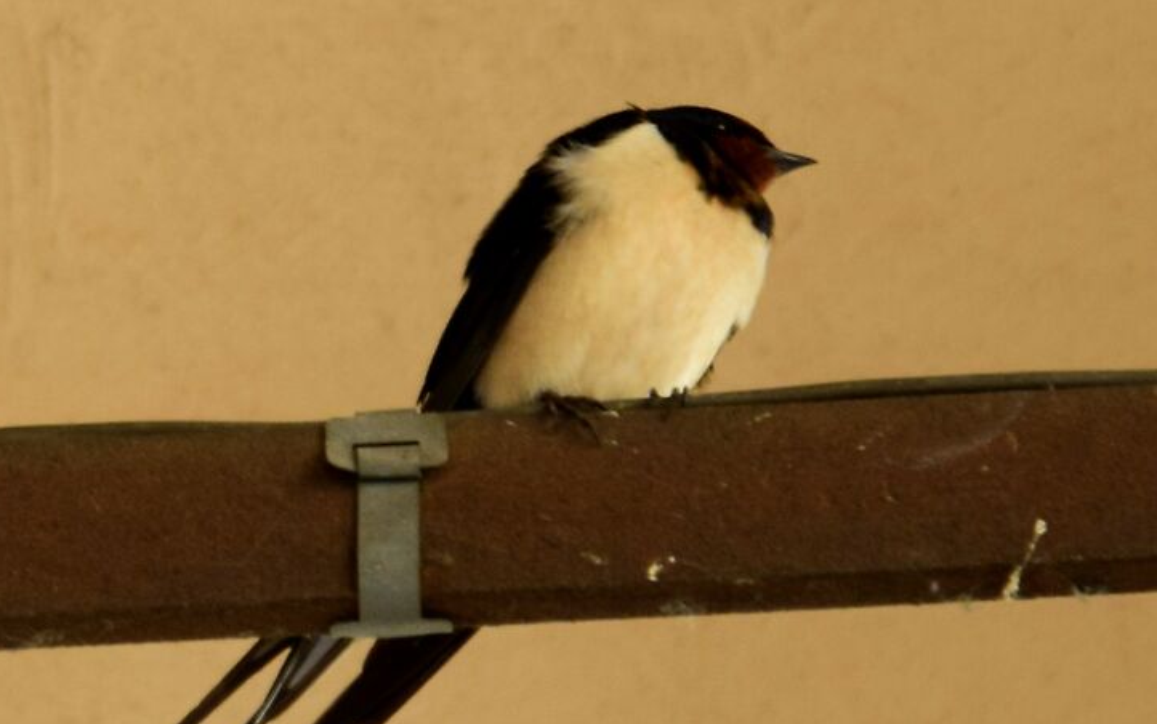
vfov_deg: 3.0
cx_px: -19
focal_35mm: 432
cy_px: -157
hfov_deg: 4.9
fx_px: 13618
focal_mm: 85
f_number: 4.5
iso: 500
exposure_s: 1/100
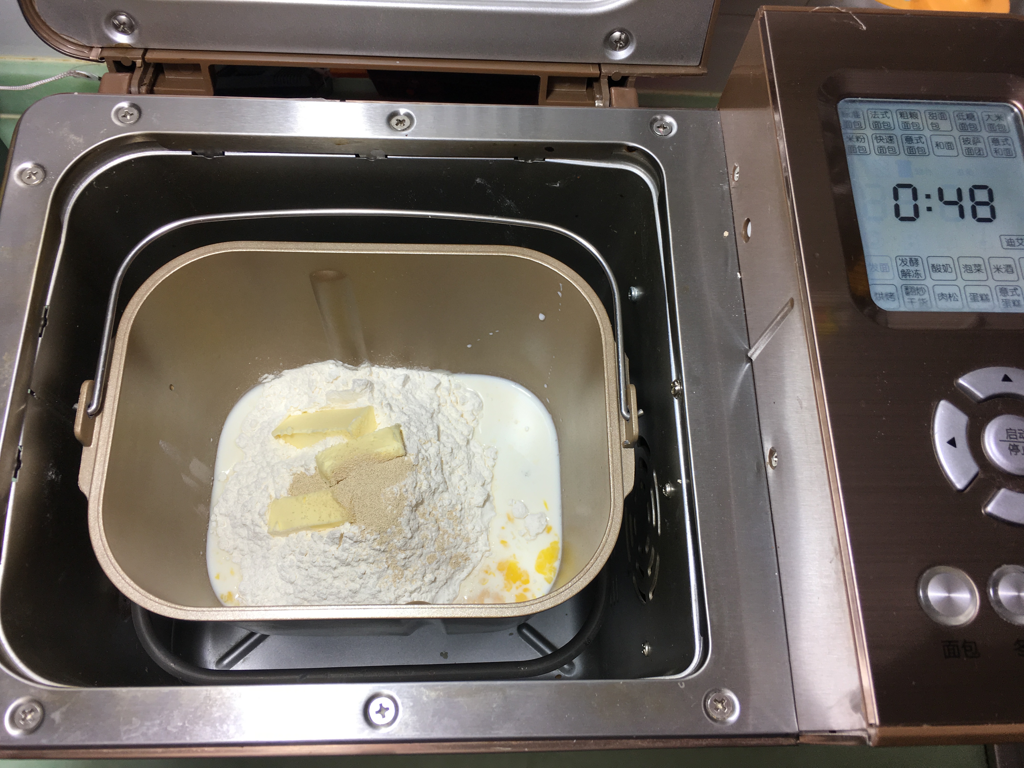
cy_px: 384
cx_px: 512
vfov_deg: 48.2
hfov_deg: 61.7
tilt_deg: -68.7
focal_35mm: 29
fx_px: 858
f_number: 2.2
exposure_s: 1/50
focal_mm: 4.15
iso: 25
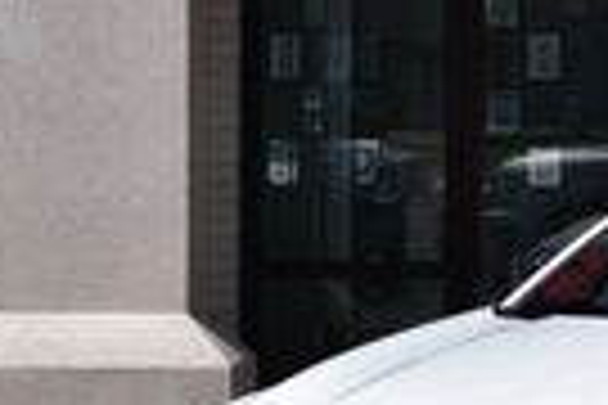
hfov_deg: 8.9
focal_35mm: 228
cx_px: 761
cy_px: 261
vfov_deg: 6.0
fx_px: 3850
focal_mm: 32
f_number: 11
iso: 200
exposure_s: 1/640
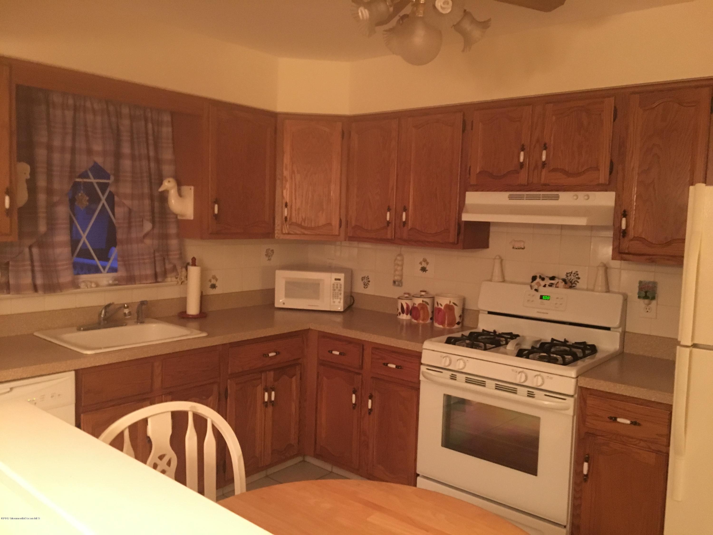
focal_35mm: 29
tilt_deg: -5.0
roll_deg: -2.0
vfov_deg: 48.2
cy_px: 268
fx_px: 597
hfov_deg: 61.7
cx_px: 356
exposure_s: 1/15
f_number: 2.2
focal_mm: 4.15
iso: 400
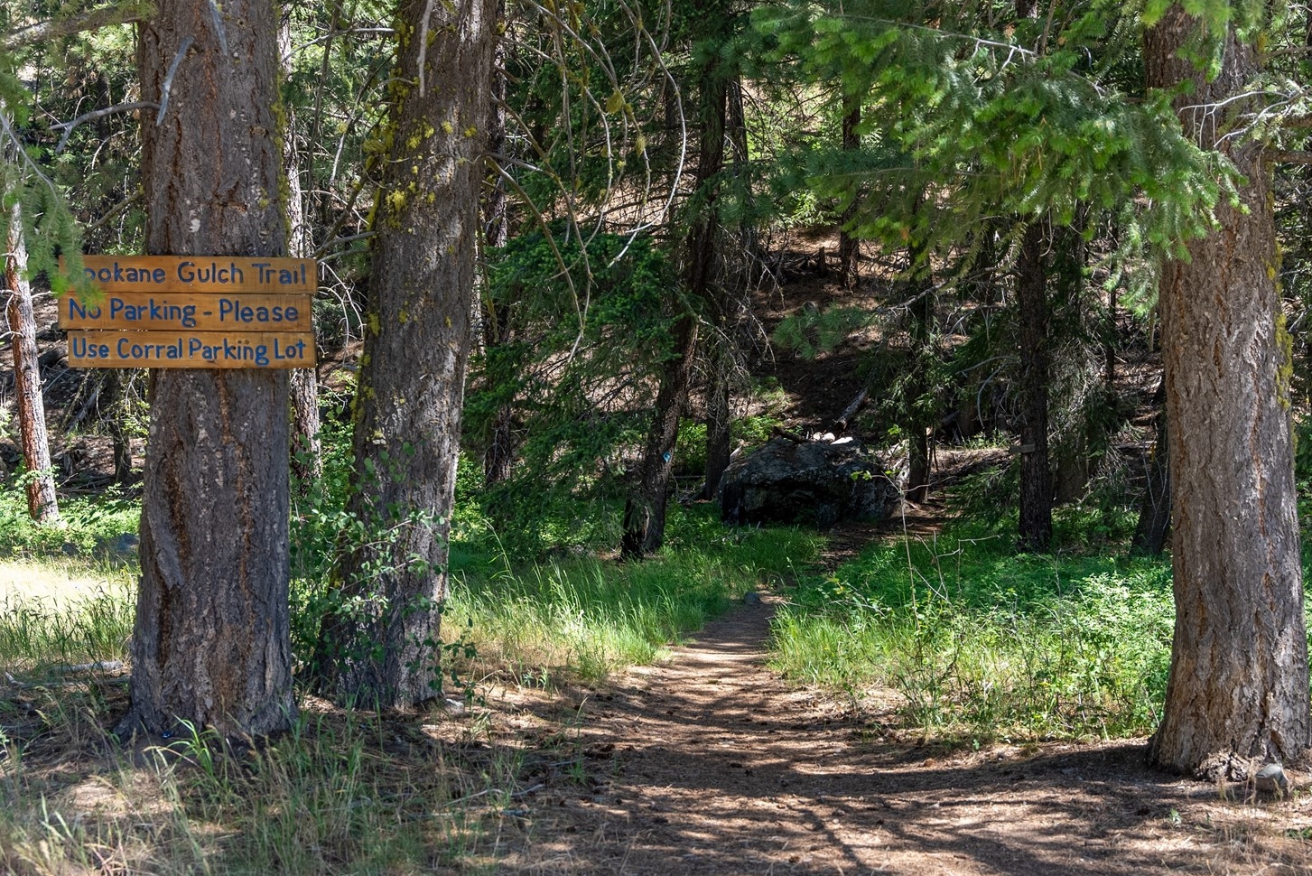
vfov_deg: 31.7
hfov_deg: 46.0
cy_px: 452
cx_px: 693
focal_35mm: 42
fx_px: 1544
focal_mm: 36.3
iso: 200
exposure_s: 1/160
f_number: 4
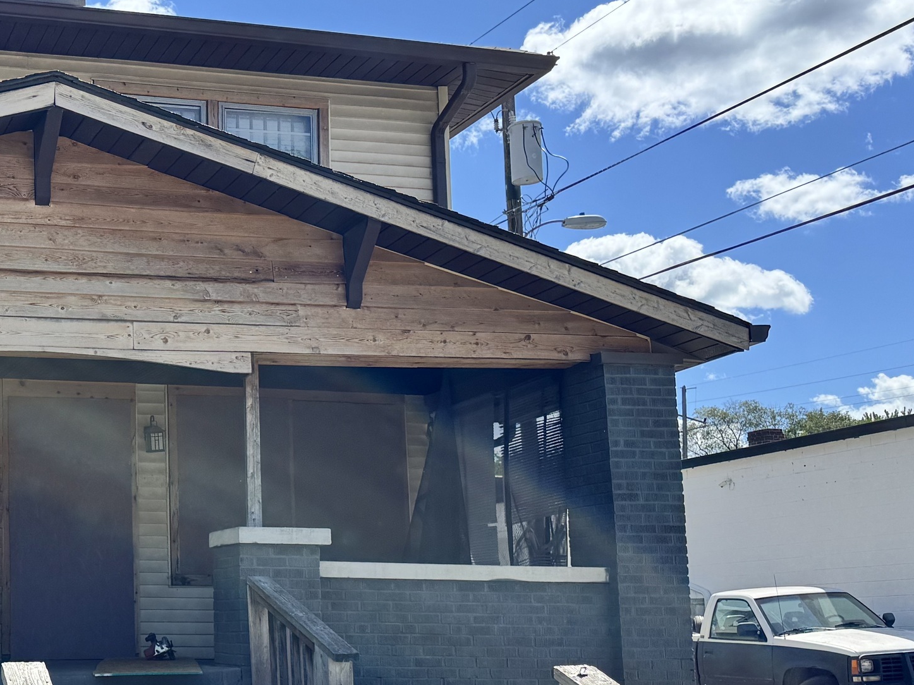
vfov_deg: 28.4
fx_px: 1346
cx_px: 19
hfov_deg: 34.4
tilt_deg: +7.0
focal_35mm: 51
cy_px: 451
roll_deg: -0.1
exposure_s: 1/2833
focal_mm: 6.76
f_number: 1.78
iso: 80
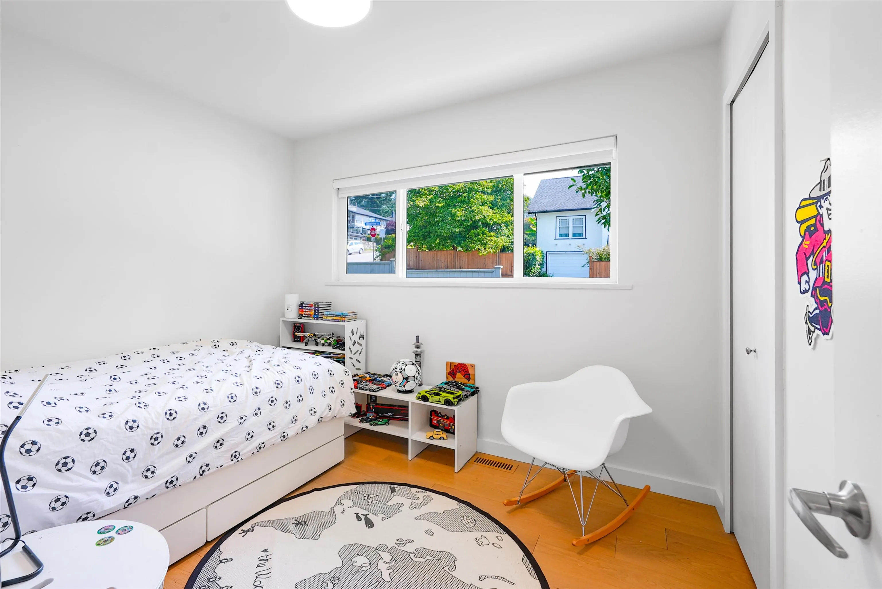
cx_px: 441
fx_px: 343
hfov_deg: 104.2
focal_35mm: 14
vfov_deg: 81.3
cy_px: 294
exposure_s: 1/125
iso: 160
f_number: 8
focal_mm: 14
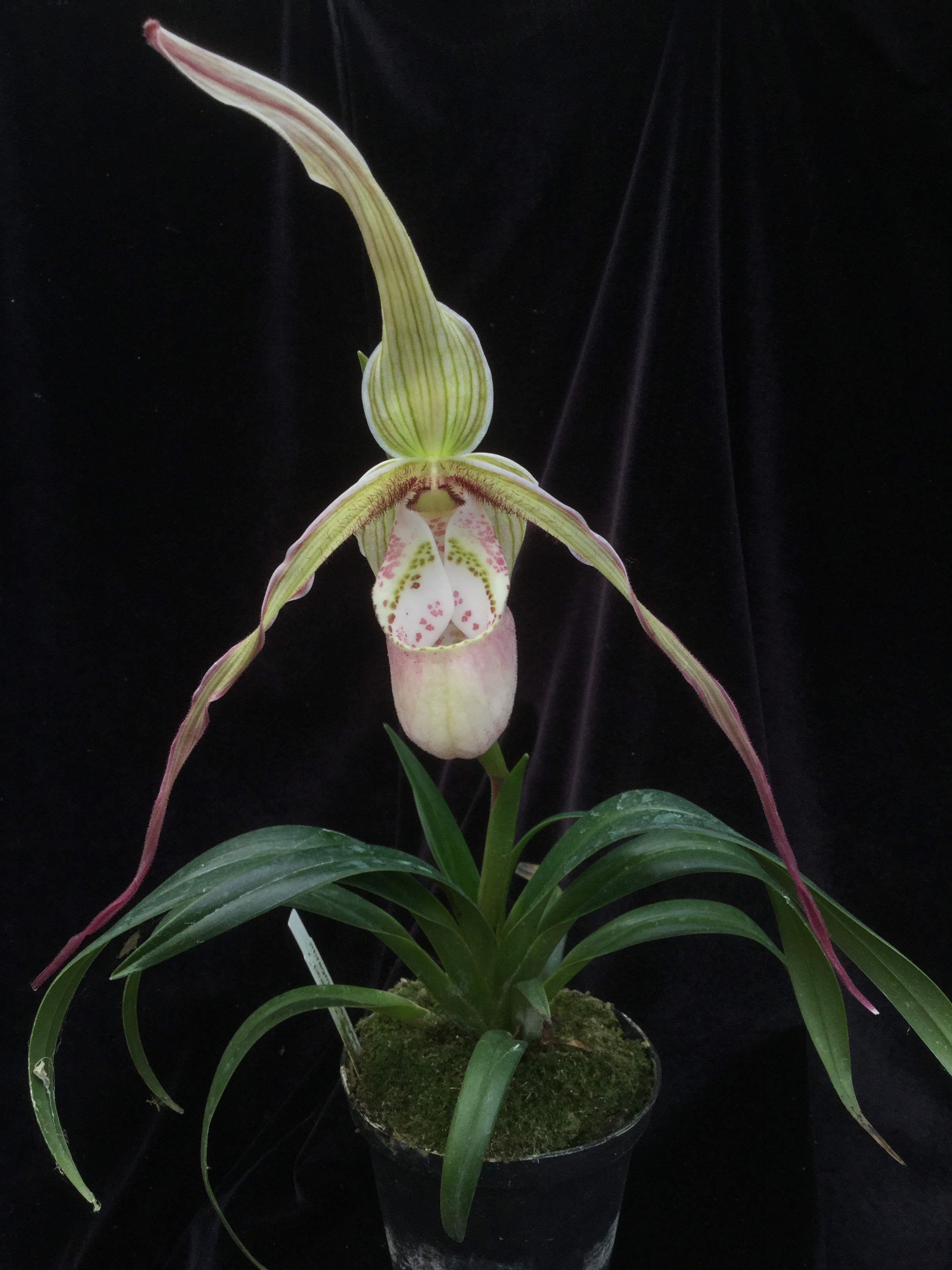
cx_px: 476
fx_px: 1137
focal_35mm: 31
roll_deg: +0.4
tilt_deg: -13.4
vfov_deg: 58.4
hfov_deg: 45.4
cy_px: 635
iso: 40
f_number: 2.4
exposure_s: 1/100
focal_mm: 3.3
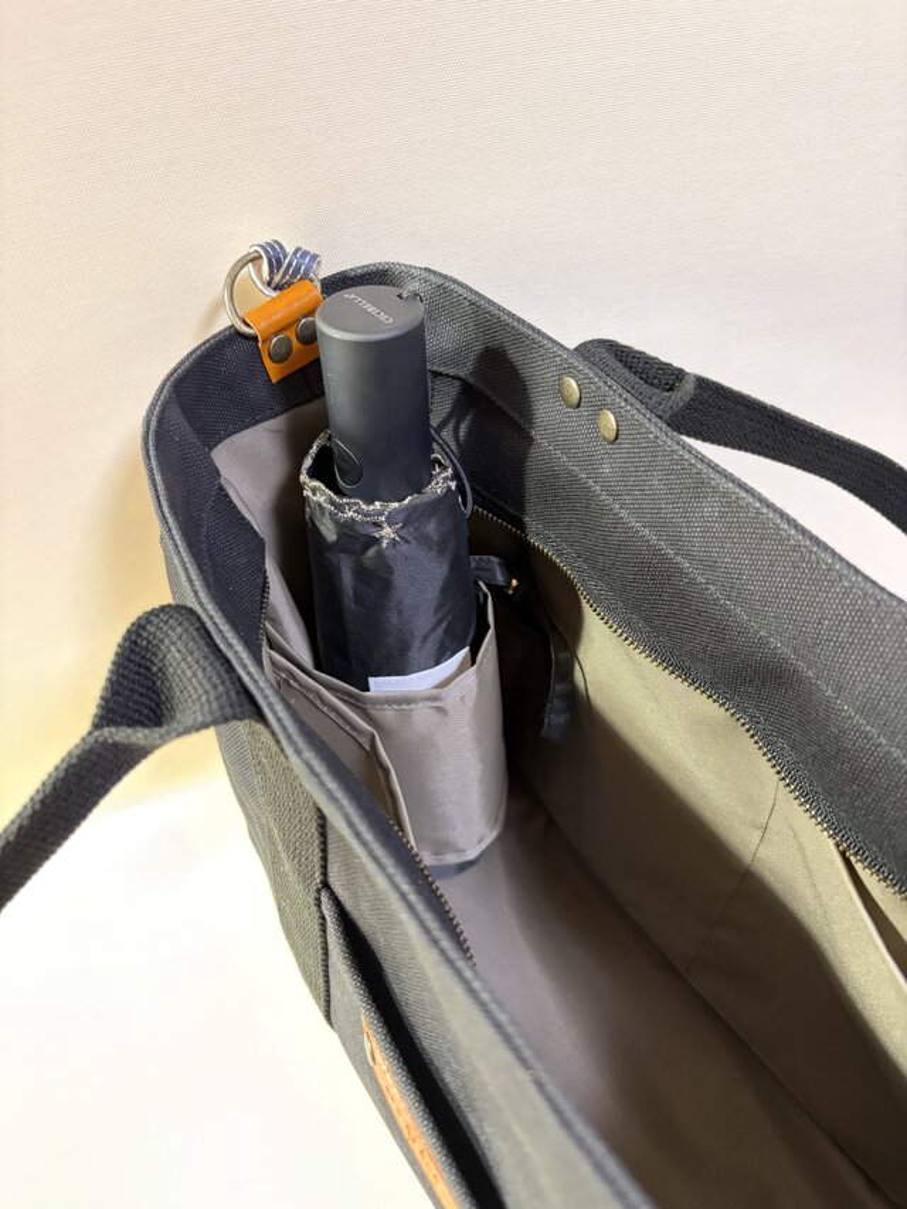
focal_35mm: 26
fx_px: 908
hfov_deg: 53.1
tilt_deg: -48.6
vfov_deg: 67.3
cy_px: 604
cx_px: 454
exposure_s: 1/30
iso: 640
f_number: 1.6
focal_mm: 5.96
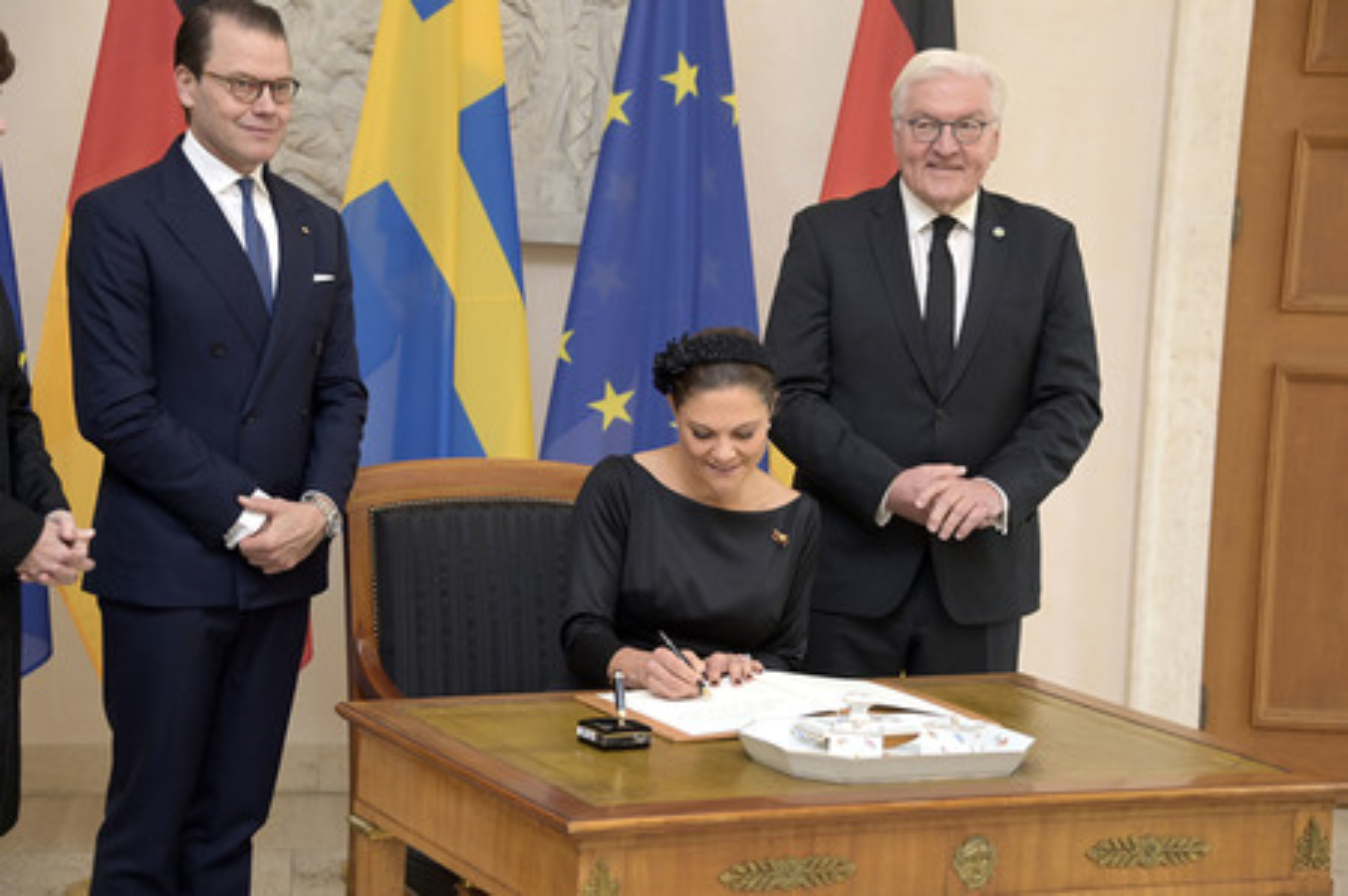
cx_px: 674
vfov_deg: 19.4
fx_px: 2619
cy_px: 448
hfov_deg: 28.9
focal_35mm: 70
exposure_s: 1/160
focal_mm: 70
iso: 1600
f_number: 5
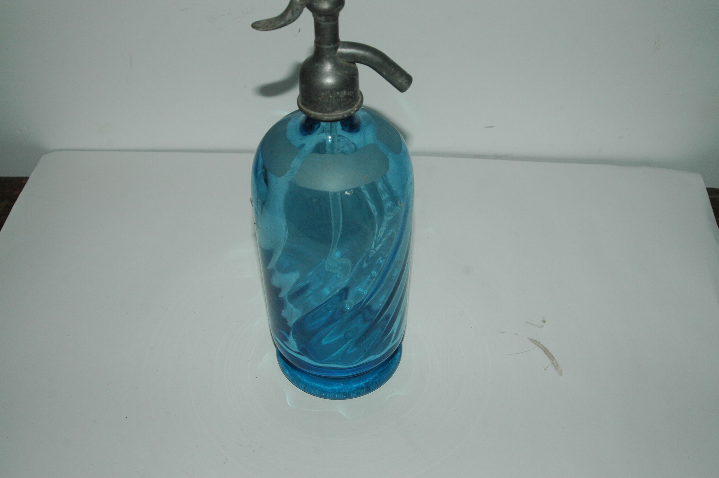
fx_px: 838
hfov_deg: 46.4
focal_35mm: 42
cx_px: 360
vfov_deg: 31.8
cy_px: 239
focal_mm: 28
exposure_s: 1/125
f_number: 7.1
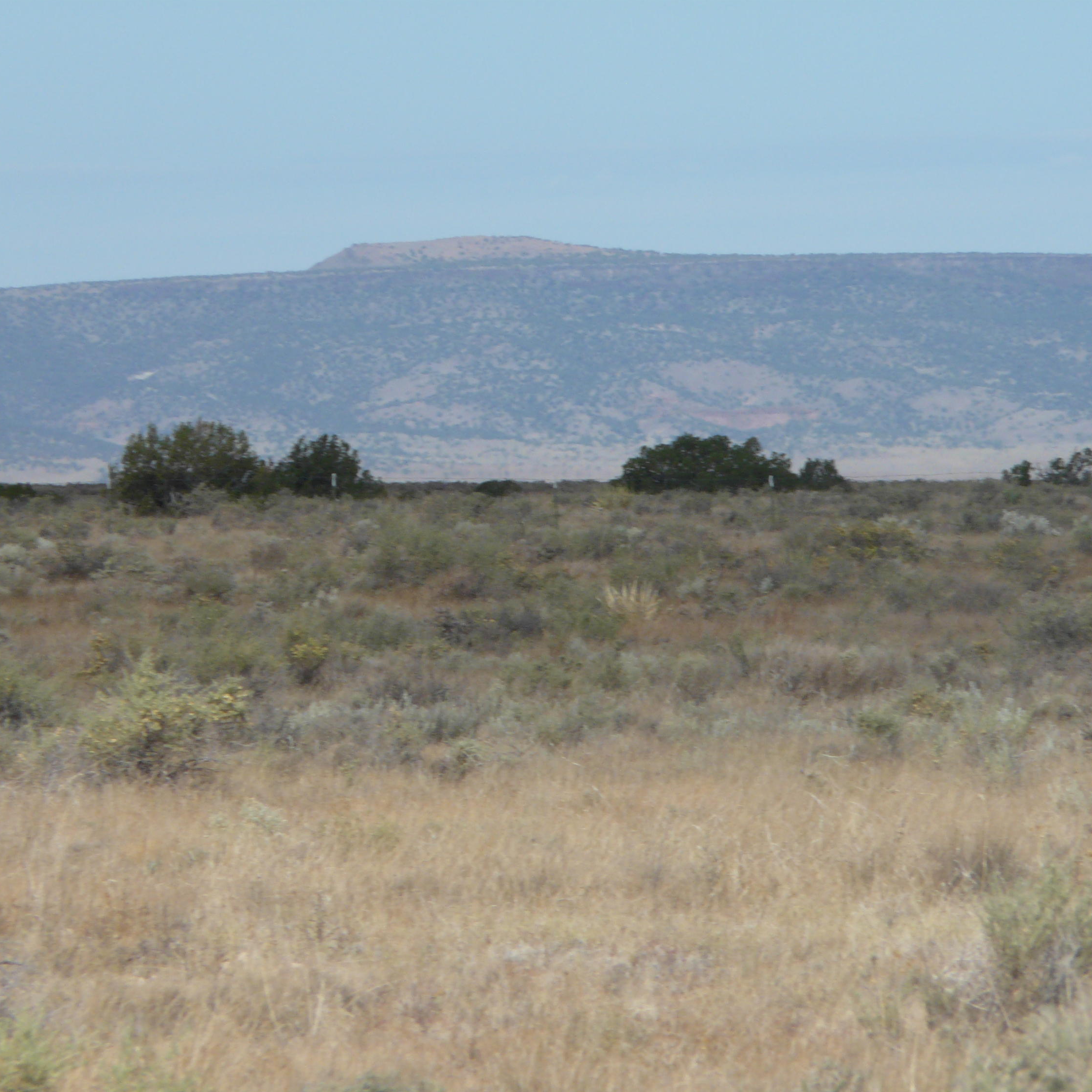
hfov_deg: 3.7
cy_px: 546
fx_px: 16774
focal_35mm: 470
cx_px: 661
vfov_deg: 3.7
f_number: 7.1
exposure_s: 1/400
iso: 100
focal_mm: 65.3
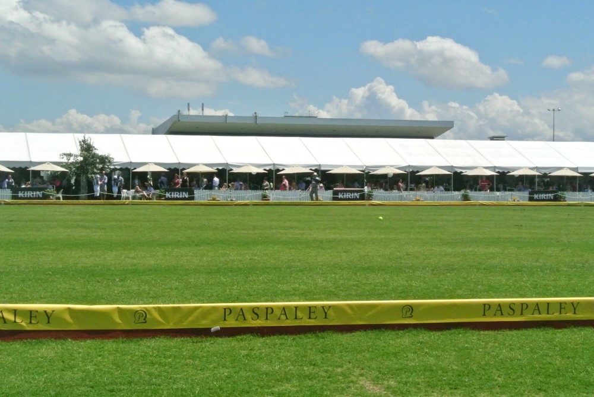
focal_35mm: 81
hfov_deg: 25.0
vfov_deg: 16.9
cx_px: 297
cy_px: 198
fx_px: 1338
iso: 3200
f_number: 16
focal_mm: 30
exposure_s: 1/4000
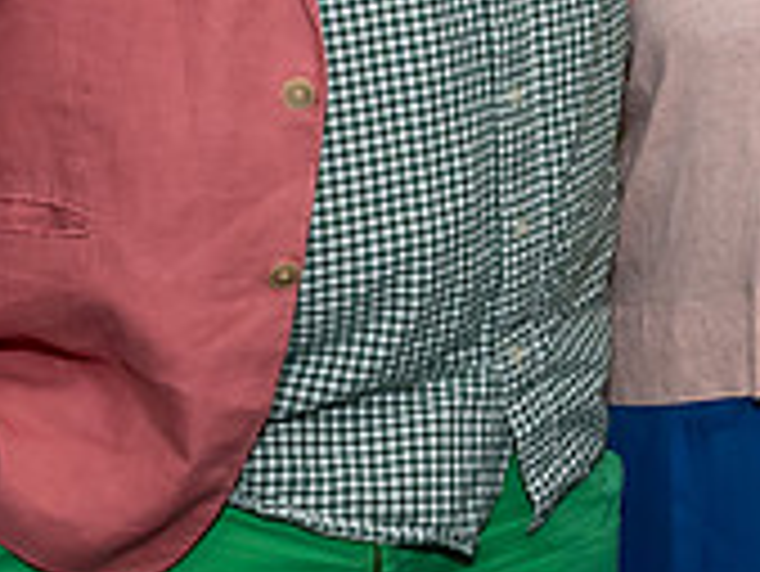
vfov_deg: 12.3
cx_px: 888
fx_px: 2527
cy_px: -297
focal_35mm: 115
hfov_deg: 16.5
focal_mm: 19
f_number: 8
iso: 640
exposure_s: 1/250
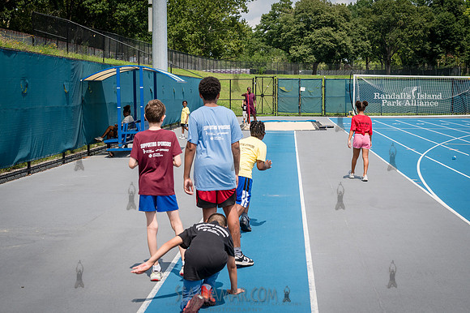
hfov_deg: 33.1
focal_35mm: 61
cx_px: 269
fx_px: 790
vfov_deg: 22.4
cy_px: 121
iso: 100
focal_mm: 46
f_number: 5
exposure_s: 1/800
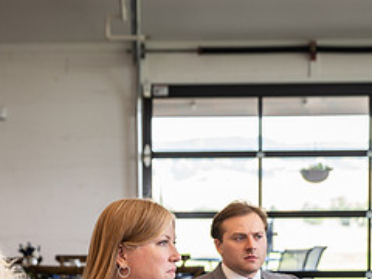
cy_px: 295
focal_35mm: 107
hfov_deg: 18.3
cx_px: 116
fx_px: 1150
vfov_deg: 13.6
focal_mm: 46
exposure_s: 1/125
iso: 320
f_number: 3.2
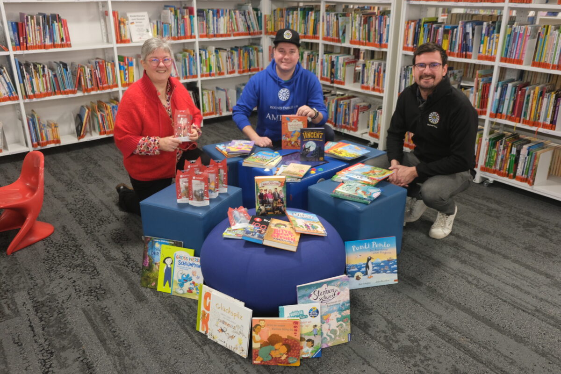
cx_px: 280
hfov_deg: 63.7
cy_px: 187
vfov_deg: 45.0
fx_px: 452
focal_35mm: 29
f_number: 2.8
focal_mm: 19.6
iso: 800
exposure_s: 1/60
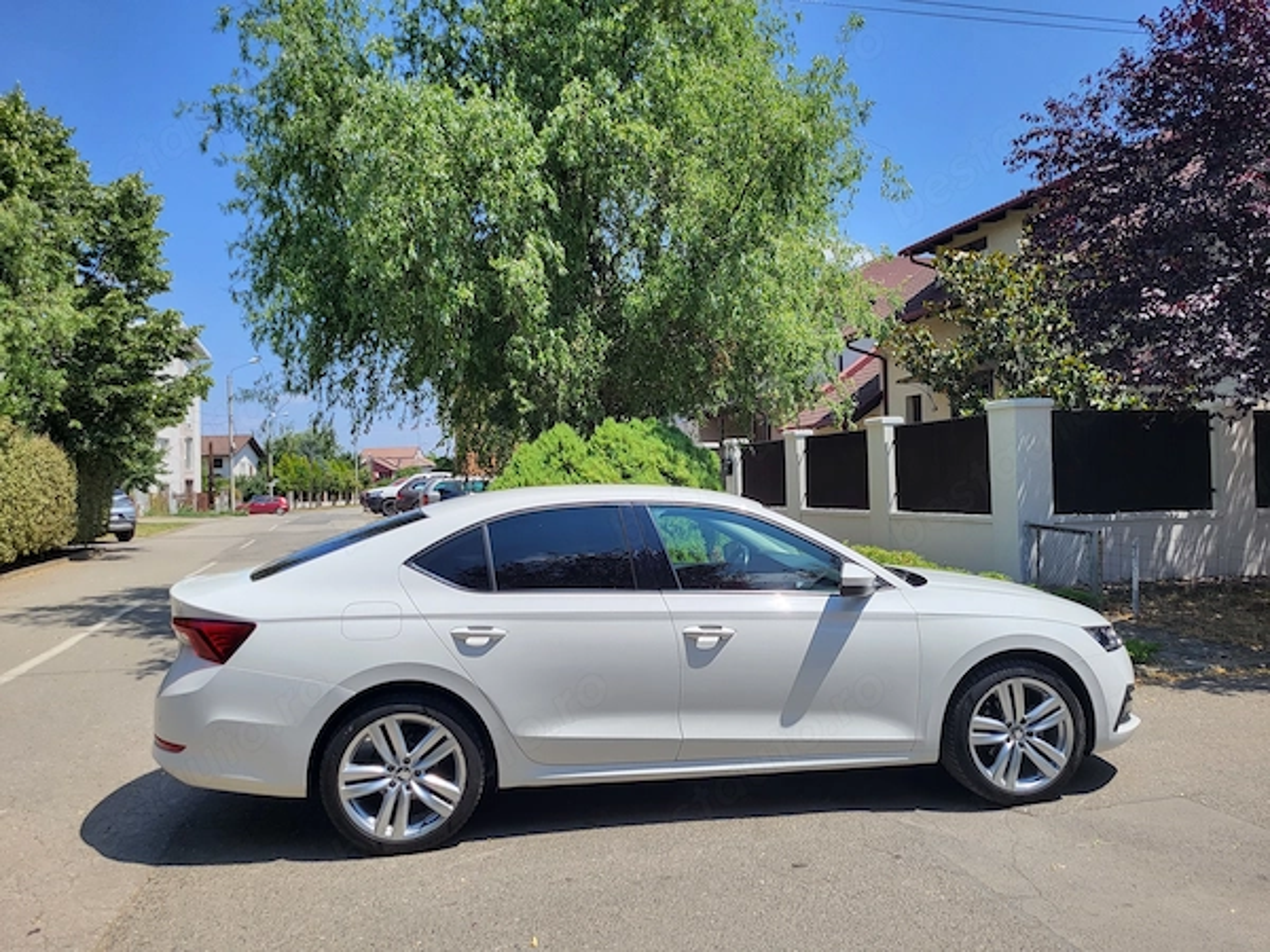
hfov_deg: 67.3
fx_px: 954
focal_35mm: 26
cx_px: 635
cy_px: 476
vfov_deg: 53.1
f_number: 1.8
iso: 40
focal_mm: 5.4
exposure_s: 1/2082
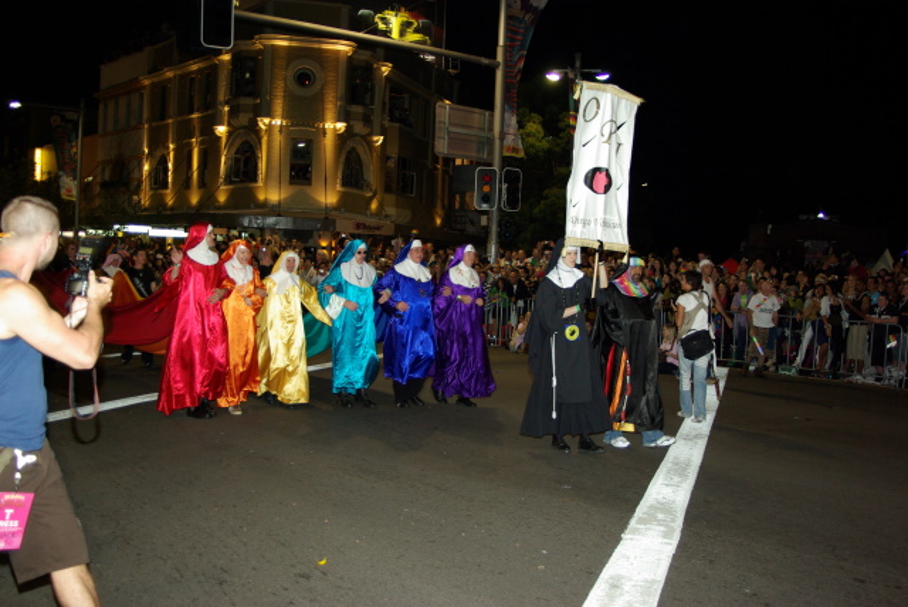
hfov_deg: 51.2
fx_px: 947
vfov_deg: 35.6
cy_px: 304
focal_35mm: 38
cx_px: 454
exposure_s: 1/30
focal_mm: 25
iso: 400
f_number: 4
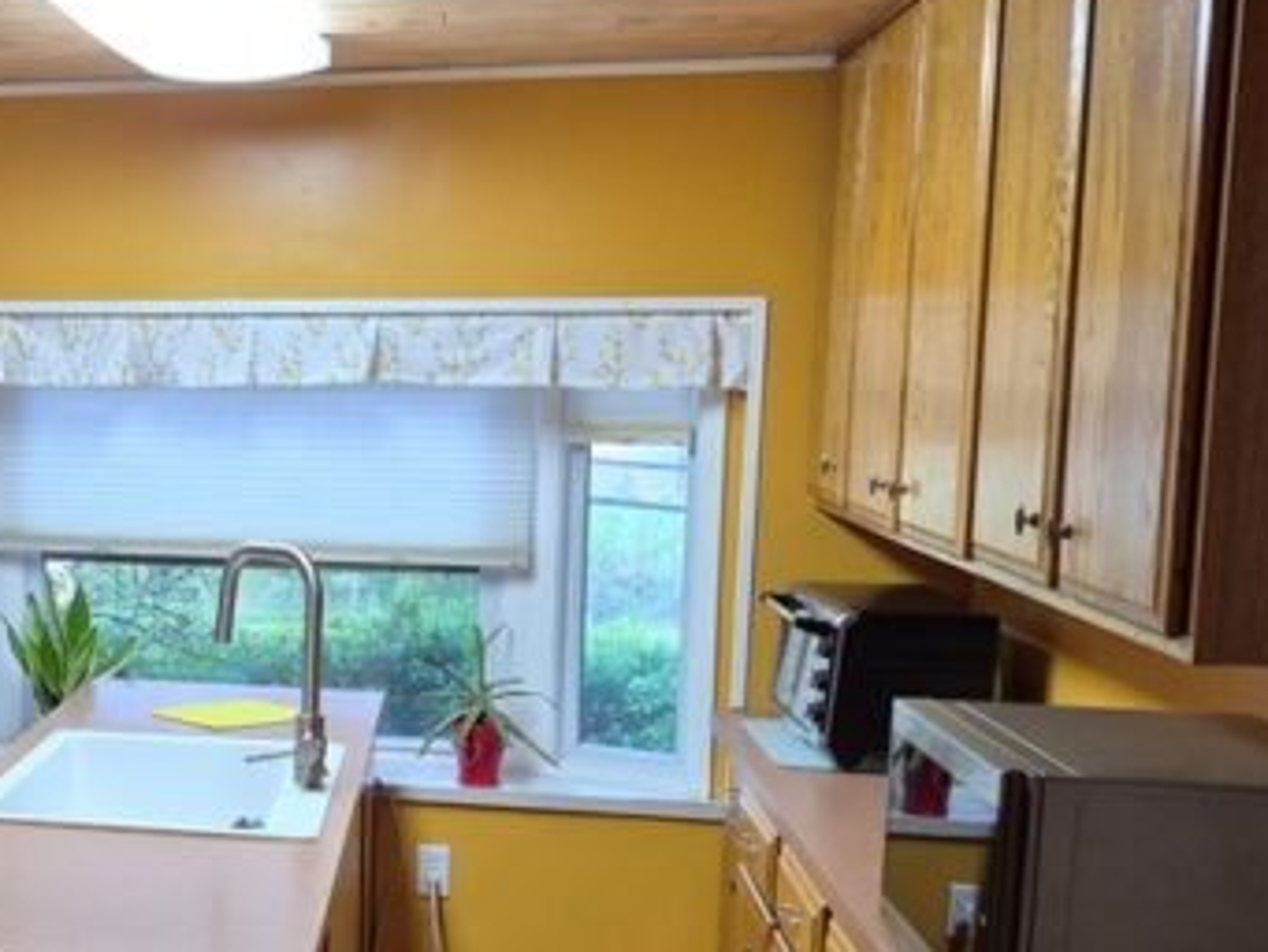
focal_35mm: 54
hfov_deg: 31.9
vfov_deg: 26.9
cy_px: 643
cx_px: -86
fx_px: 1979
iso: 200
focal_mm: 5.4
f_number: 1.8
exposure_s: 1/120
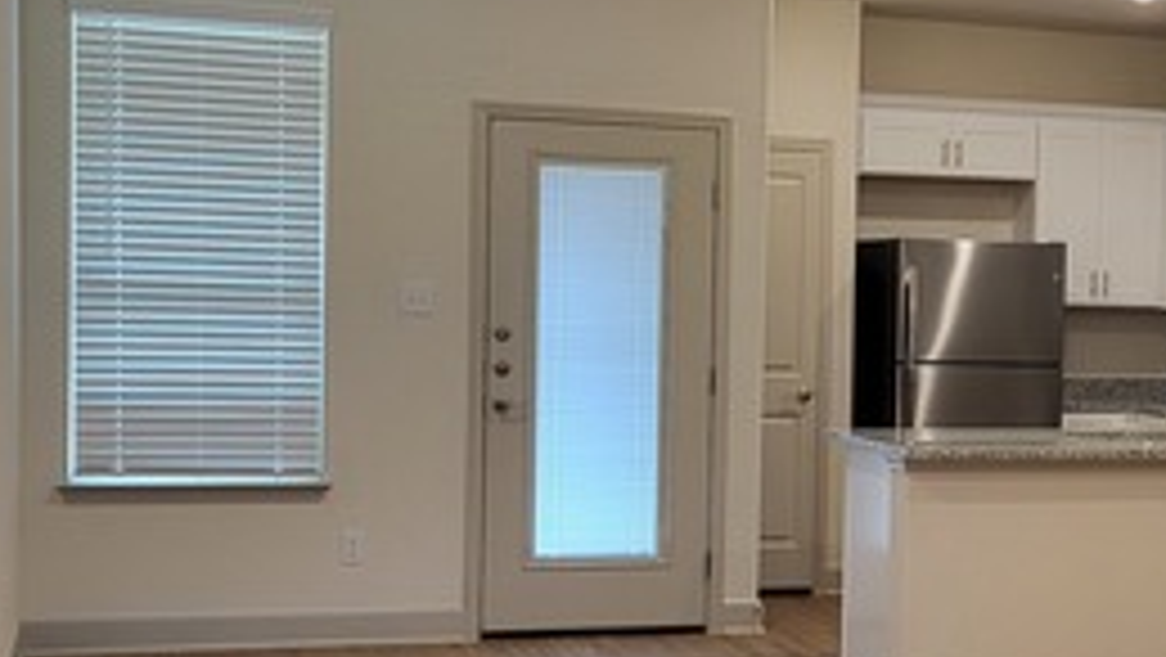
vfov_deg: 17.2
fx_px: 2165
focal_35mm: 70
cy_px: 432
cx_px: 945
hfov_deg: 29.4
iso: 160
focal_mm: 5.4
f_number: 1.8
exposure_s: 1/120
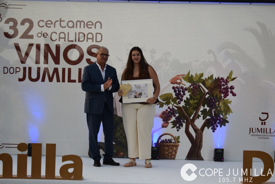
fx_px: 630
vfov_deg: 16.6
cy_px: 92
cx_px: 138
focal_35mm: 82
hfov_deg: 24.6
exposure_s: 1/640
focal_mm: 55
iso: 800
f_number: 5.6
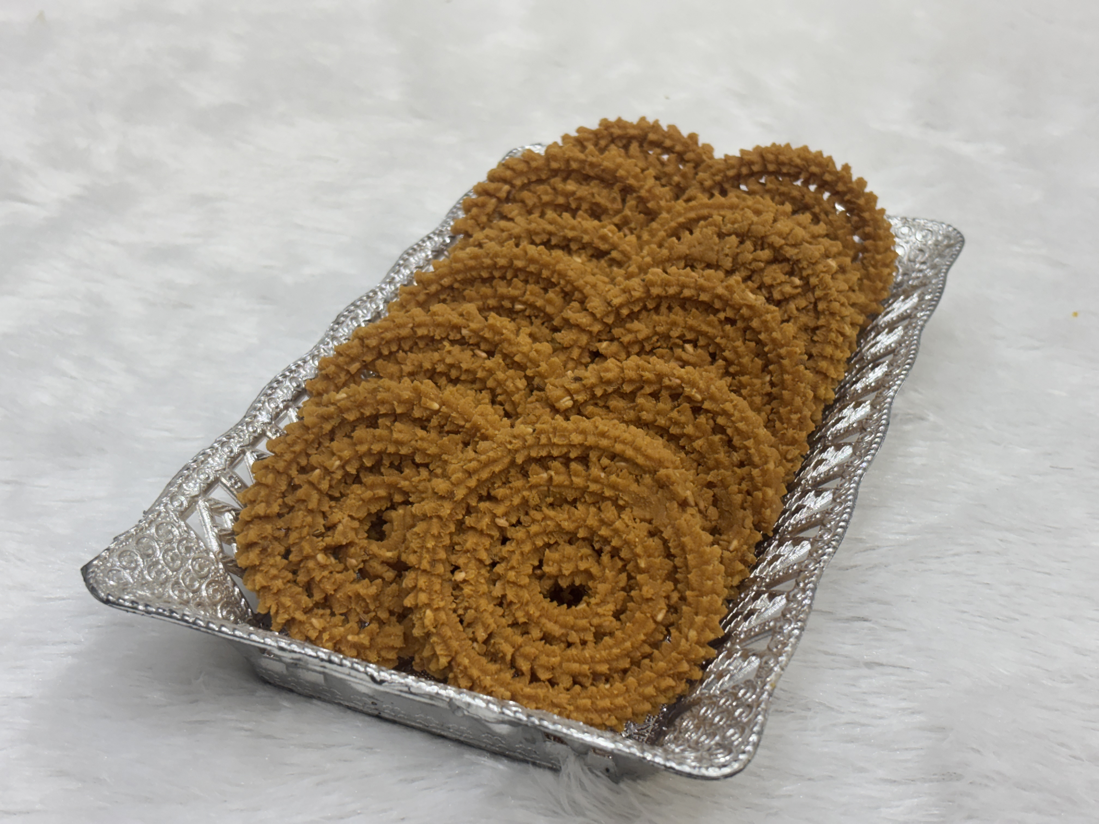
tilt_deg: -33.3
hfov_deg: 36.8
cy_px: 412
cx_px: 550
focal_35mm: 52
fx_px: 1651
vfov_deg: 28.0
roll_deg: -2.5
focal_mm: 5.96
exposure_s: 1/50
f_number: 1.6
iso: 50
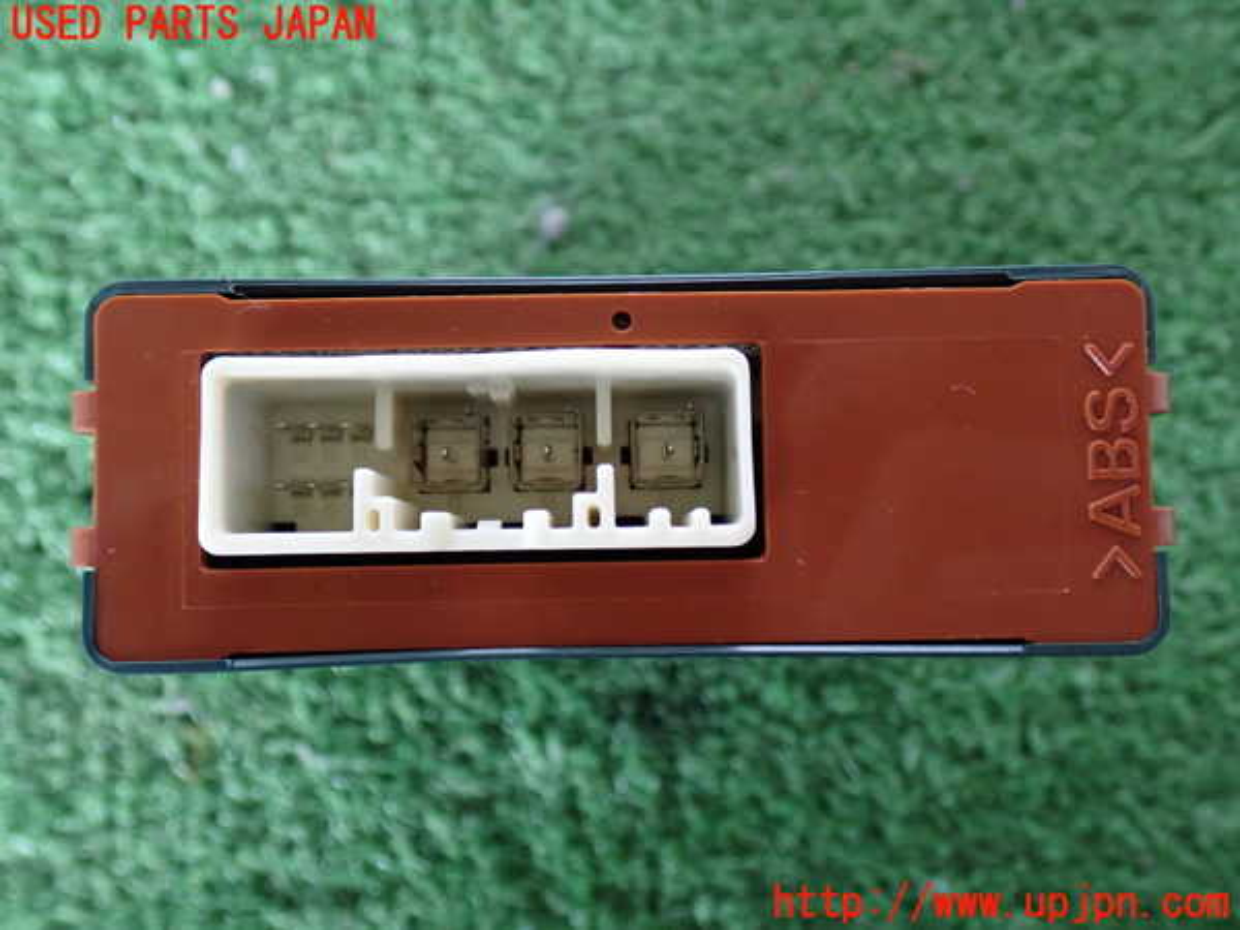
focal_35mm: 36
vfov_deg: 39.7
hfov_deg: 51.4
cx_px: 620
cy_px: 465
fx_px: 1290
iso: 800
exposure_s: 1/40
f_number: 2.5
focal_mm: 6.37
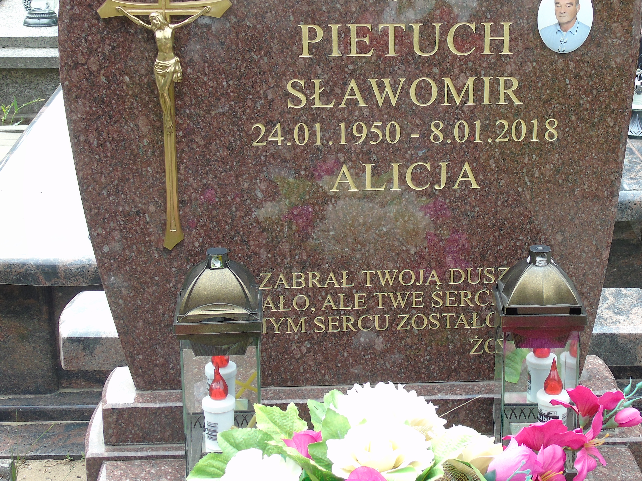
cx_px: 401
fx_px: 1317
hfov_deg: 27.3
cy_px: 192
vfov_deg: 20.7
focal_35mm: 71
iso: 80
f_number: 4.1
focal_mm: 8.2
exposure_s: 1/100
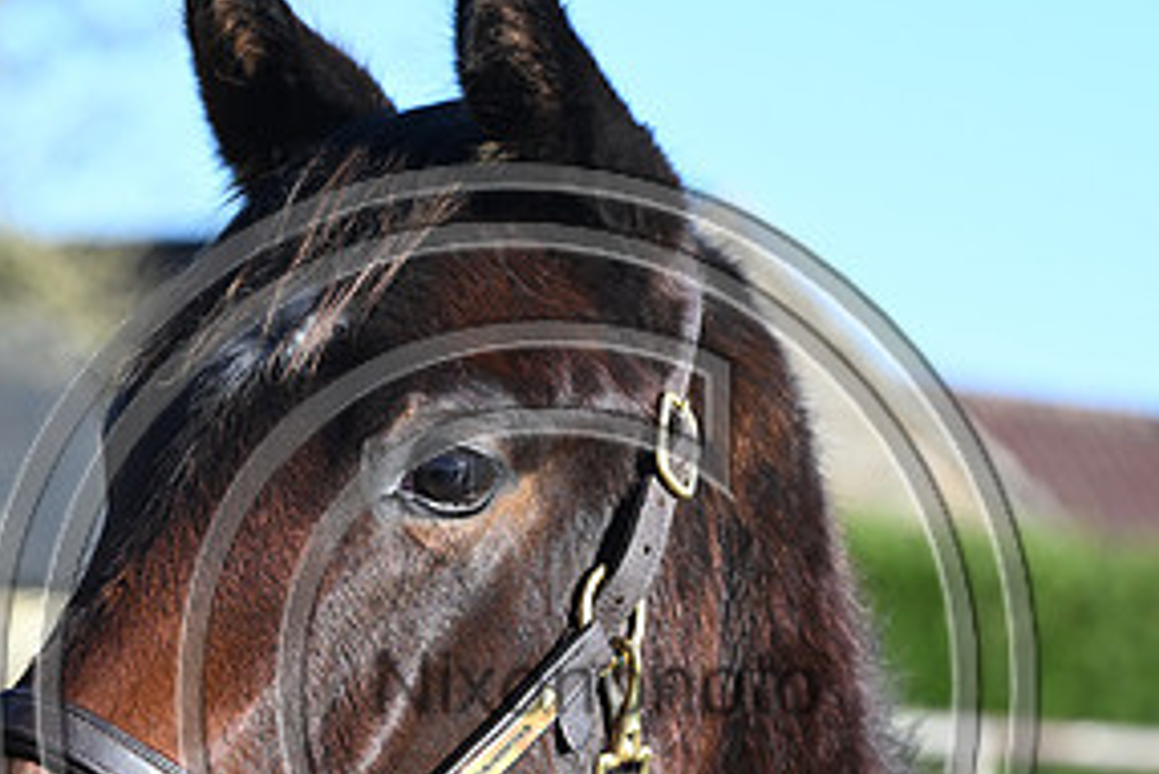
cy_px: 620
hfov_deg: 9.2
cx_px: 452
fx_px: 7183
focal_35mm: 223
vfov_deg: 6.2
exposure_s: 1/1250
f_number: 5.6
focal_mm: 110
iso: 560
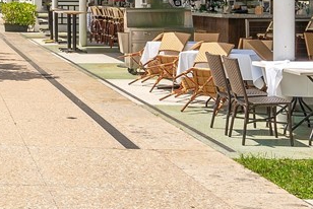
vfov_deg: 17.1
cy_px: -24
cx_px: -108
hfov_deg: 23.0
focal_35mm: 77
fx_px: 670
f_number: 10
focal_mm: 14
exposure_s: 1/200
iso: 100
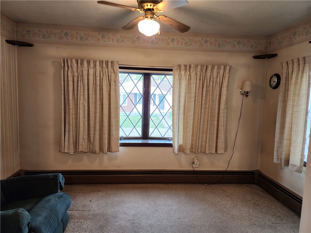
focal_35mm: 23
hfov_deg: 73.9
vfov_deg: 58.9
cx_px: 156
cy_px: 116
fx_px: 207
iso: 400
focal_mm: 6.4
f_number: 1.8
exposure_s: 1/120
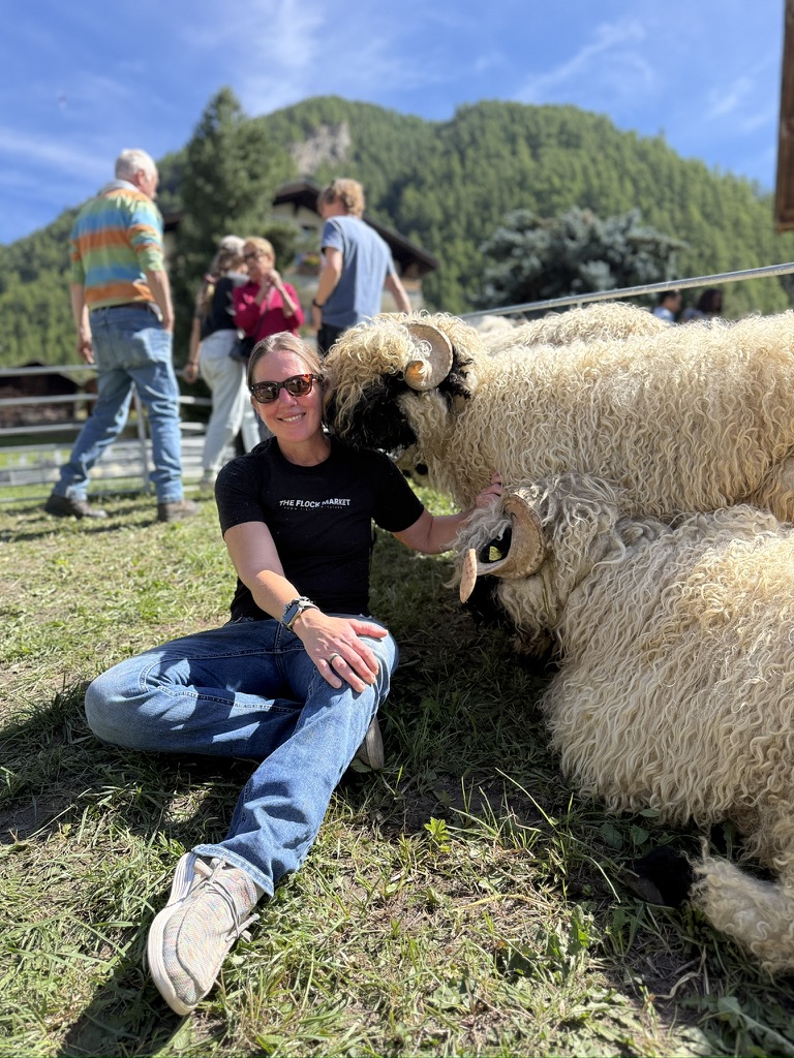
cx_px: 397
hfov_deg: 56.8
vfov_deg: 71.6
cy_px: 529
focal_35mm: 24
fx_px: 734
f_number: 1.78
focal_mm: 6.76
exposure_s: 1/1653
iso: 100
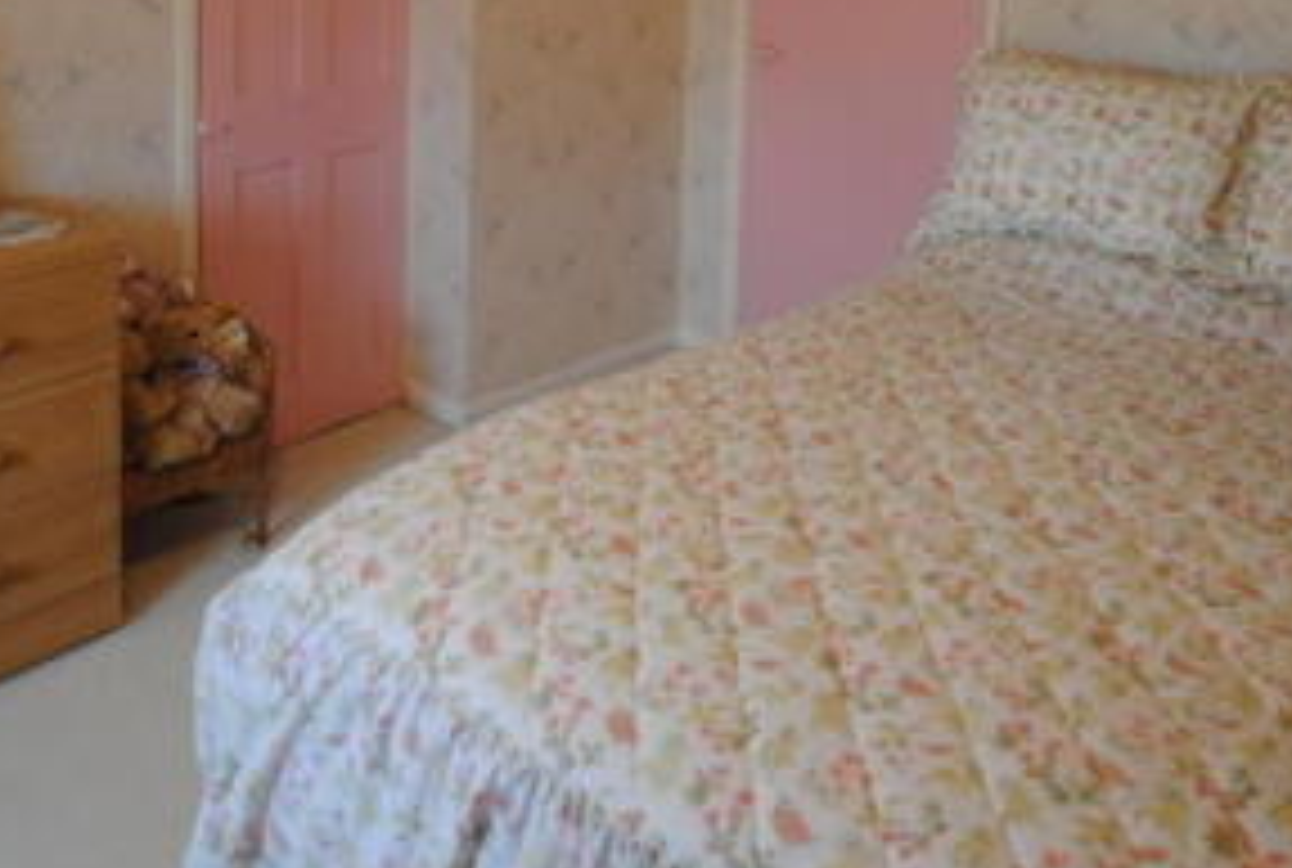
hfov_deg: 55.3
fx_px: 1223
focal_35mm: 34
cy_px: -47
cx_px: 763
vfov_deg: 34.6
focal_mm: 10
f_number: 4
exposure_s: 1/30
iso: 500
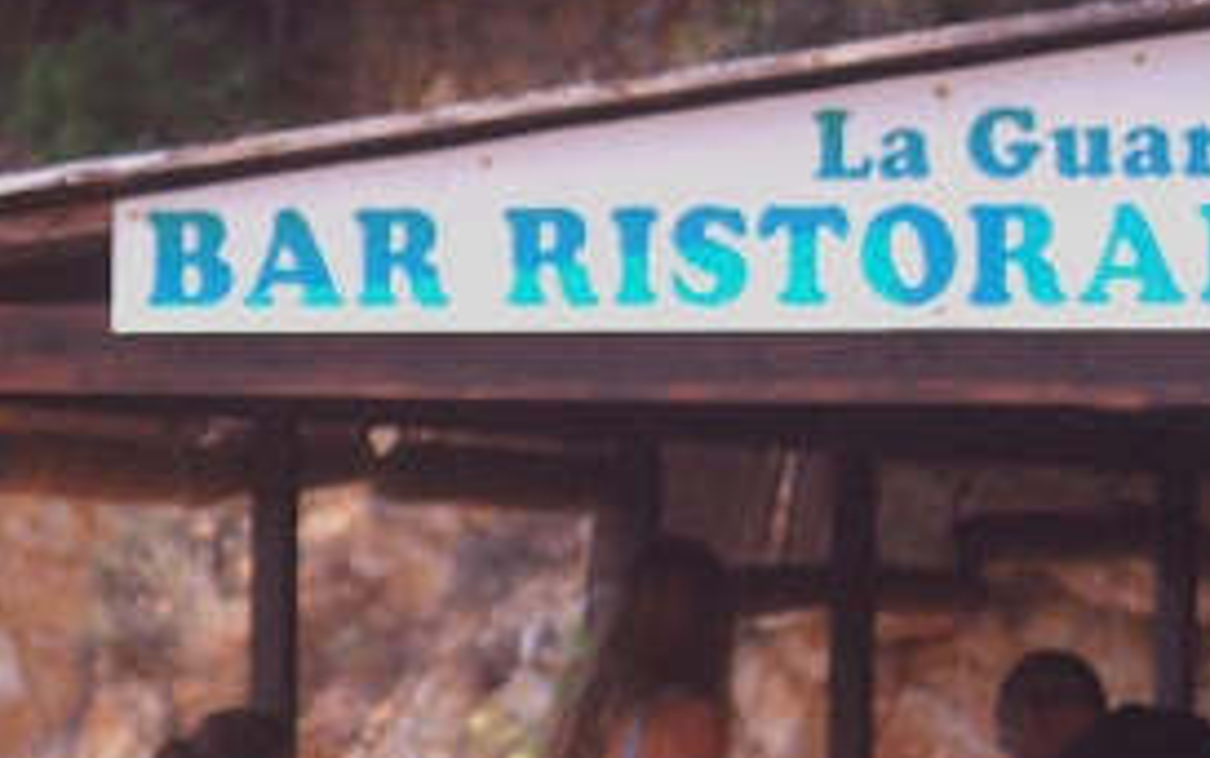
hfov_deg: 6.7
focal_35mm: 313
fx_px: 10328
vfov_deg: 4.2
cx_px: -40
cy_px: 621
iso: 1600
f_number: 4
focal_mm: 70
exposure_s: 1/3200
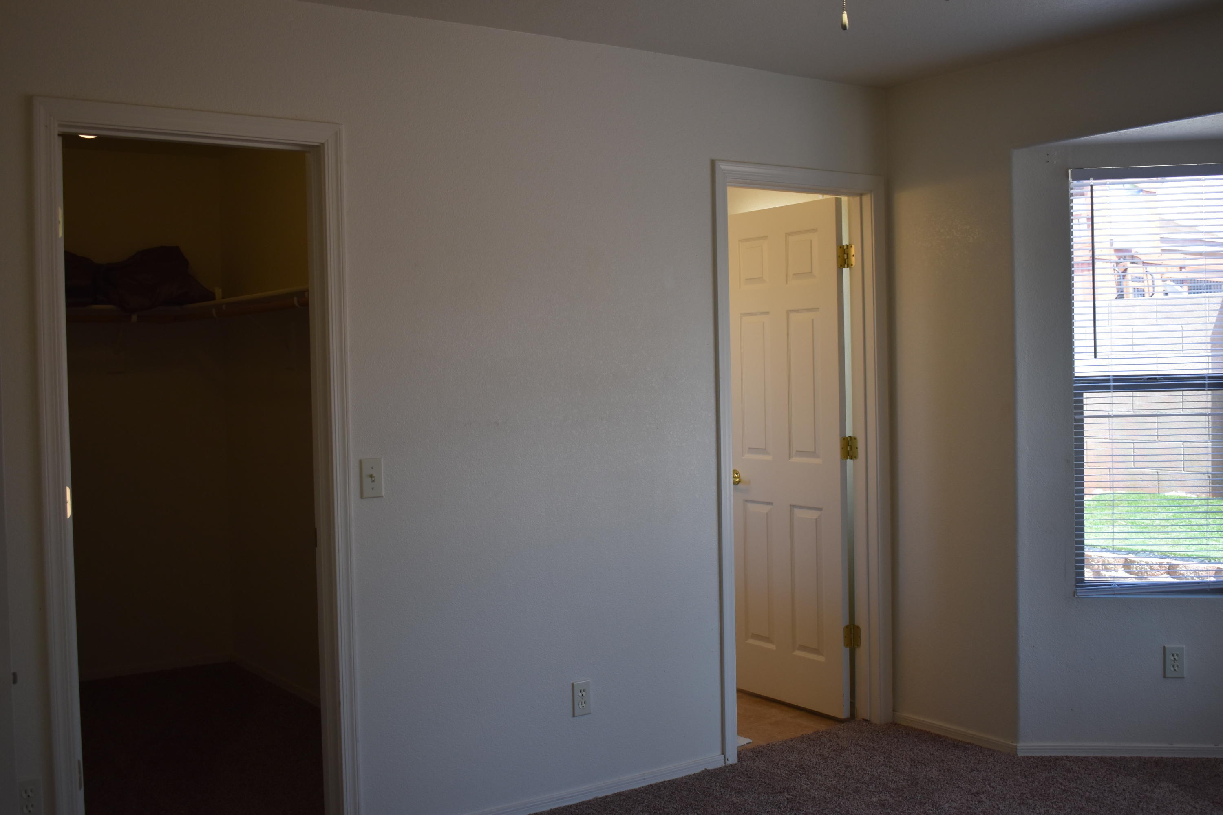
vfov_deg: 35.5
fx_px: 1274
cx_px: 612
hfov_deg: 51.3
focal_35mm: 38
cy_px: 408
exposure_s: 1/250
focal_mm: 25
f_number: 4
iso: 560
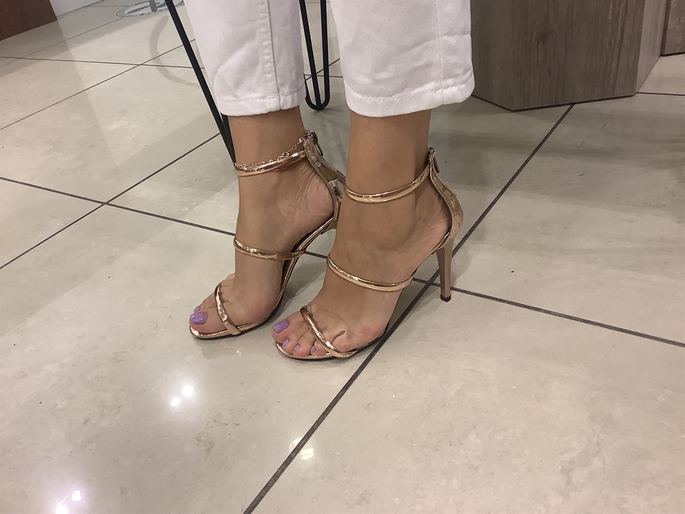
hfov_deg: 58.4
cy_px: 257
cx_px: 342
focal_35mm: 31
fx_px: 613
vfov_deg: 45.4
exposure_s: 1/100
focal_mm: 3.3
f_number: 2.4
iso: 80
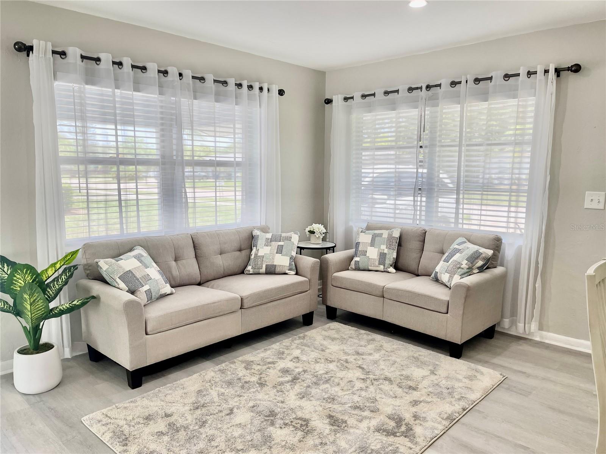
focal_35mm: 26
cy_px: 227
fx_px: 455
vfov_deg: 53.1
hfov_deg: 67.3
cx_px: 303
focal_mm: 5.1
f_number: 1.6
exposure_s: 1/120
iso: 40
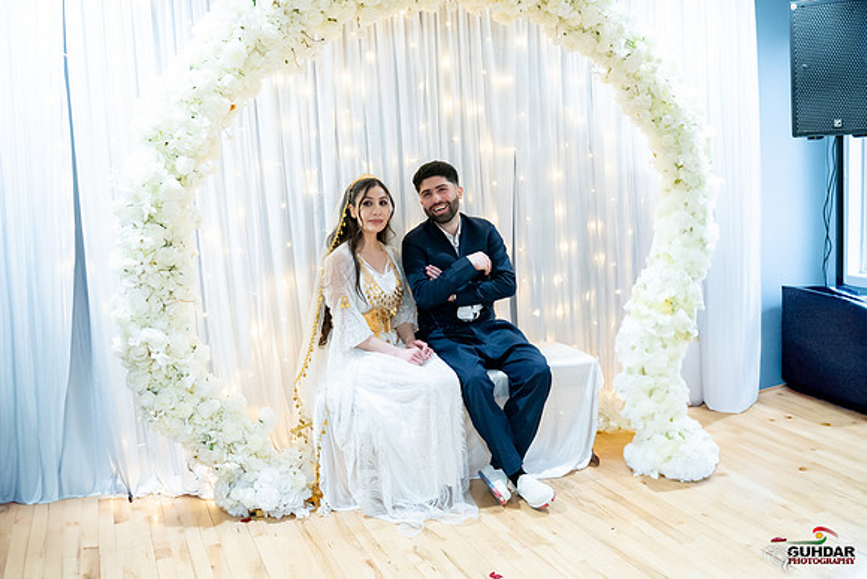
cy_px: 290
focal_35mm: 35
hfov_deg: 54.4
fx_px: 843
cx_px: 434
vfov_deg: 37.9
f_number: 2.8
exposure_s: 1/200
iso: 5000
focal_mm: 35
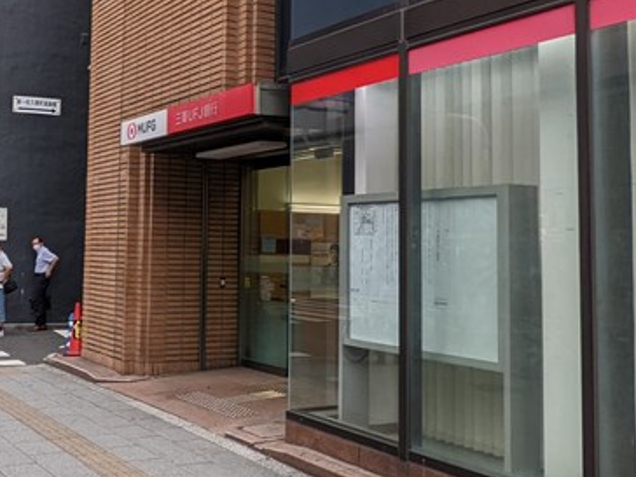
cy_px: 175
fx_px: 827
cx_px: 185
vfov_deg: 32.0
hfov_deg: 41.2
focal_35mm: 45
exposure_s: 1/171
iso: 33
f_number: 2.2
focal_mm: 2.22
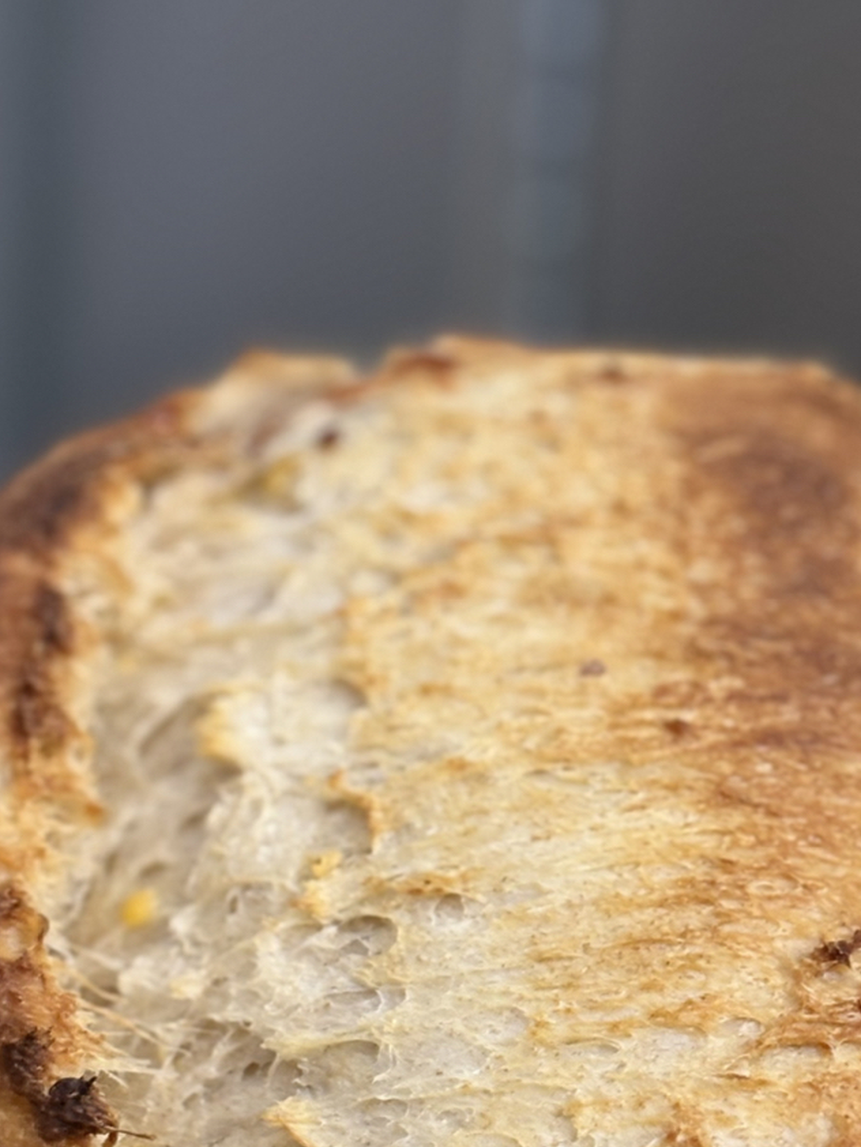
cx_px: 487
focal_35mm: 114
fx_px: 3779
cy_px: 1075
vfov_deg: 17.0
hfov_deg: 13.0
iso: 200
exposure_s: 1/40
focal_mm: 5.96
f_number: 1.6
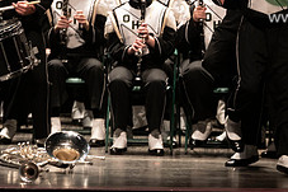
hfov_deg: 4.0
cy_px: -28
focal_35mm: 510
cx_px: 355
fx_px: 4077
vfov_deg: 2.7
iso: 2500
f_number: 2.8
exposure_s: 1/500
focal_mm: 200
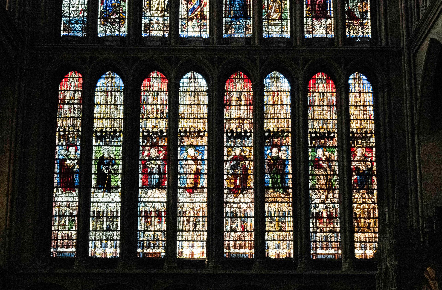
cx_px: 212
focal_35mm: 69
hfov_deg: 29.5
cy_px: 155
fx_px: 841
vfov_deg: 19.5
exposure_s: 1/1250
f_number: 6
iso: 40000
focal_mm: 60
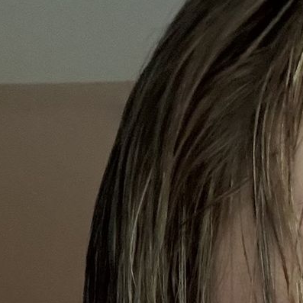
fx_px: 1129
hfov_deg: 15.1
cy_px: 552
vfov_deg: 13.6
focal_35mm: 114
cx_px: 289
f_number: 1.9
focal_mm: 2.69
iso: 320
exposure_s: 1/45
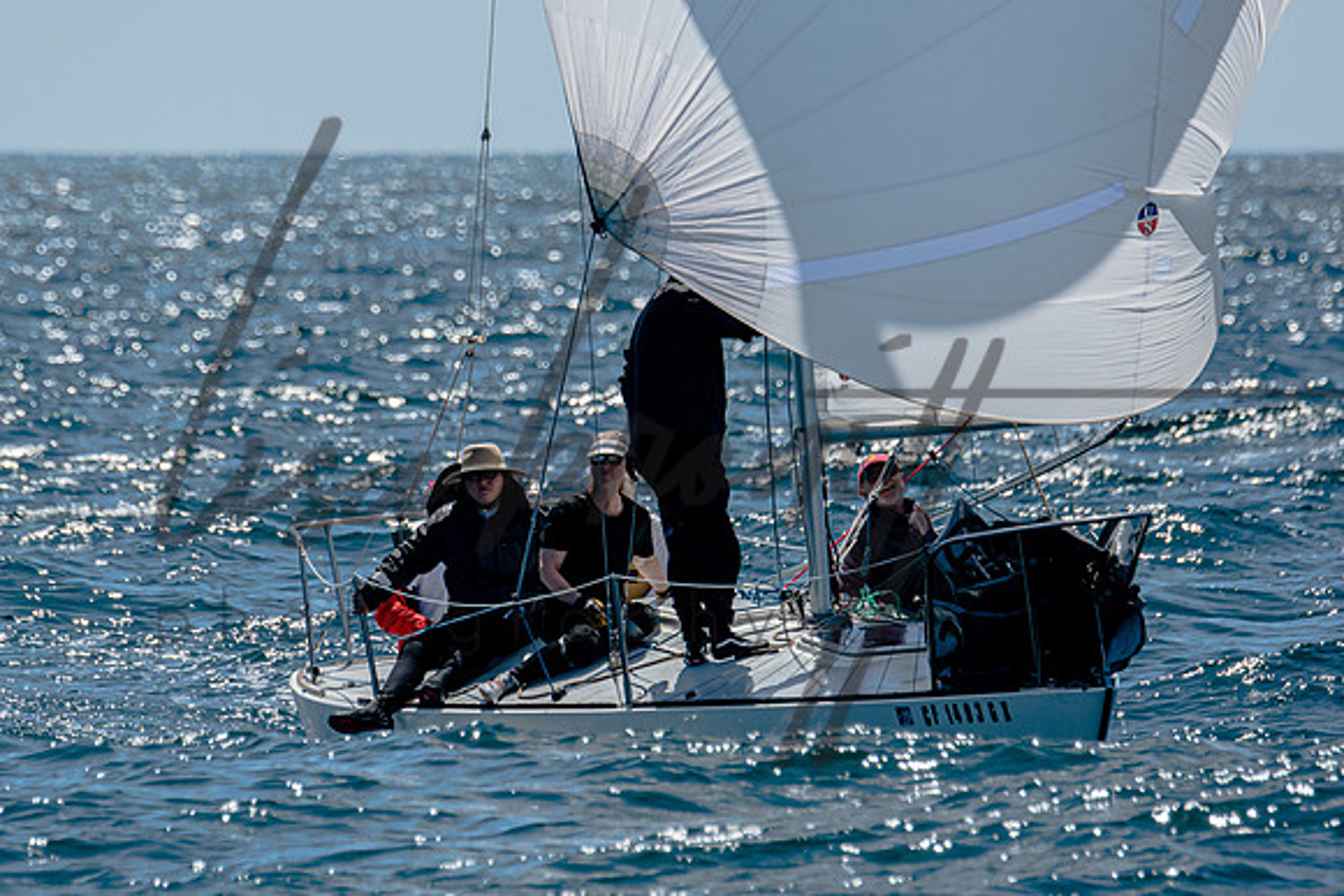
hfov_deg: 3.5
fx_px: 21788
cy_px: 459
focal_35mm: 583
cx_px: 582
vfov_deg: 2.4
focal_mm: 340
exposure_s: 1/2000
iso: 200
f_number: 5.6
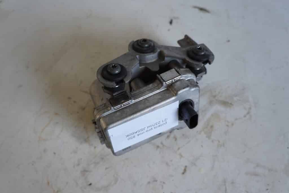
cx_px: 144
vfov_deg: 41.7
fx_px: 253
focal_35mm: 32
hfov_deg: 59.5
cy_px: 96
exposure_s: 1/60
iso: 200
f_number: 4
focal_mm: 21
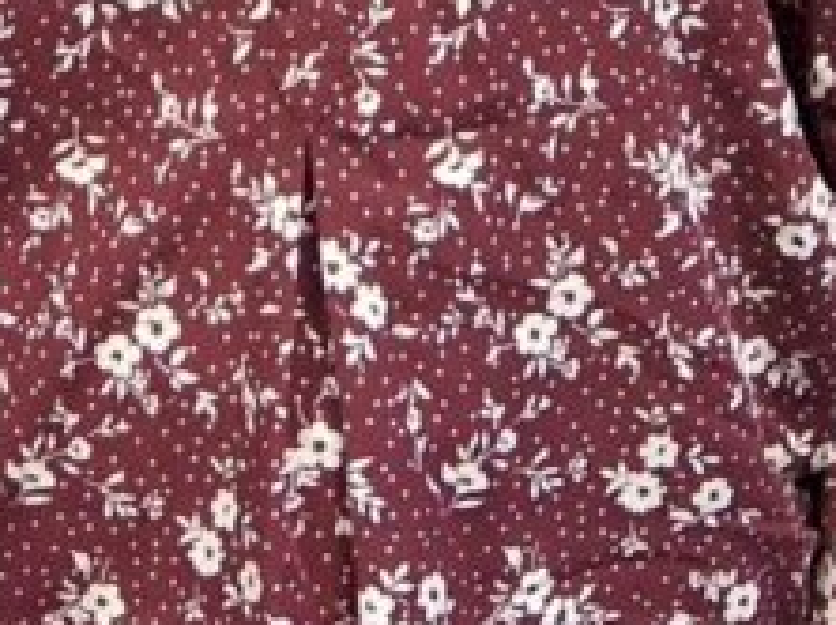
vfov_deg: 10.7
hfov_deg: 16.4
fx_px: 2895
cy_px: -806
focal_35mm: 120
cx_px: 215
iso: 500
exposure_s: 1/33
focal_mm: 3.98
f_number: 1.8
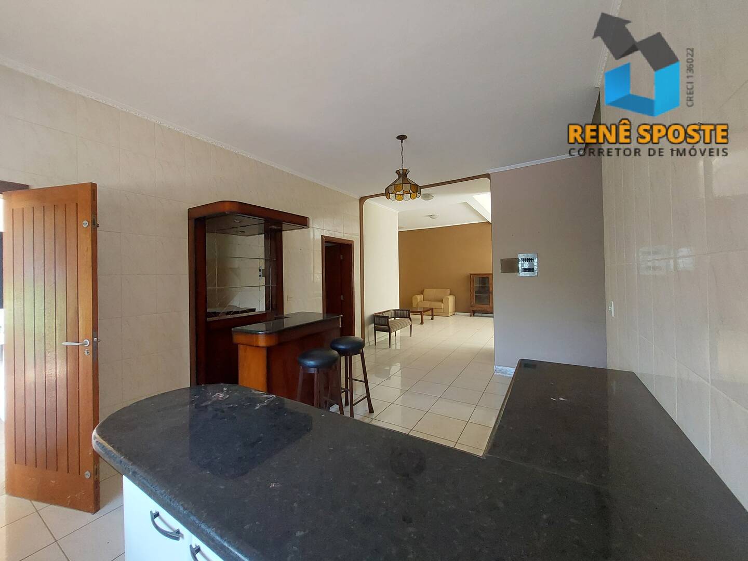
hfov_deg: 106.2
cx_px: 374
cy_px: 280
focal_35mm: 13
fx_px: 281
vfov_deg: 89.9
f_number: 2.2
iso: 320
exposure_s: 1/33
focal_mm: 1.74
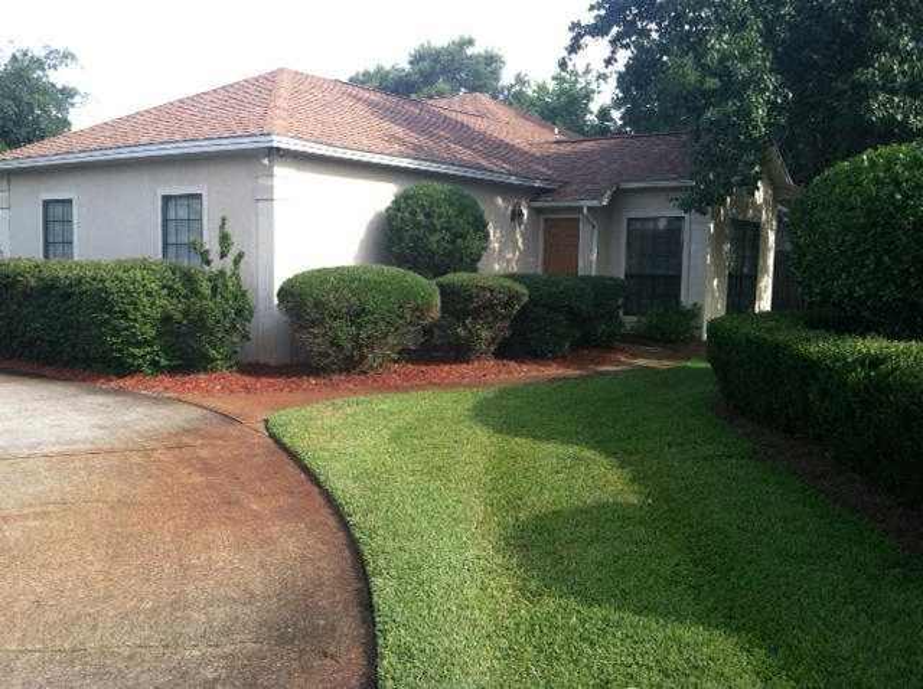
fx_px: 932
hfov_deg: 52.7
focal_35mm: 35
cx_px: 462
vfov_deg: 40.6
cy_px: 344
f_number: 2.8
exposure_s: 1/349
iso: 80
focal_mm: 3.85
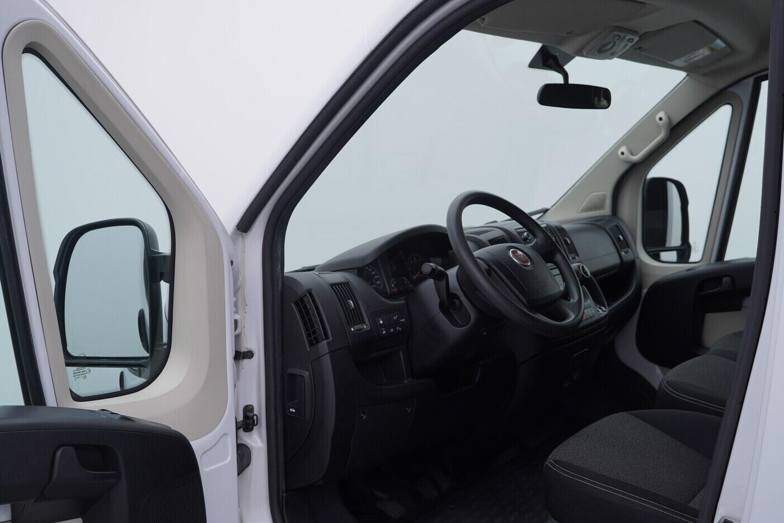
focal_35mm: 37
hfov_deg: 51.9
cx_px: 384
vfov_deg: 35.9
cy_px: 262
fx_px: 806
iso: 125
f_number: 4
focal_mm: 24
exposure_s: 1/80
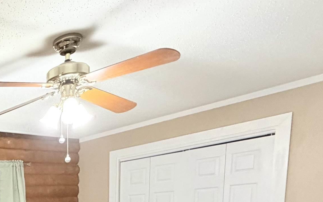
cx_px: -52
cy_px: 271
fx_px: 352
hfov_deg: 38.4
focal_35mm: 40
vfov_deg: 26.5
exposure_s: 1/60
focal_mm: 2.22
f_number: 2.2
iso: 500
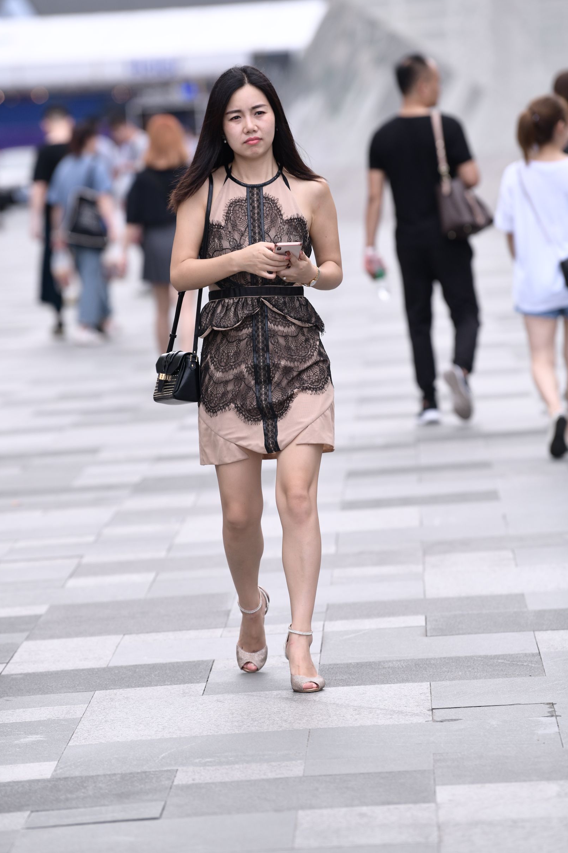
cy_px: 409
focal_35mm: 226
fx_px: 5349
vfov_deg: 9.1
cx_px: 256
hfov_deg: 6.1
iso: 400
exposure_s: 1/1000
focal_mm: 200
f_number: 4
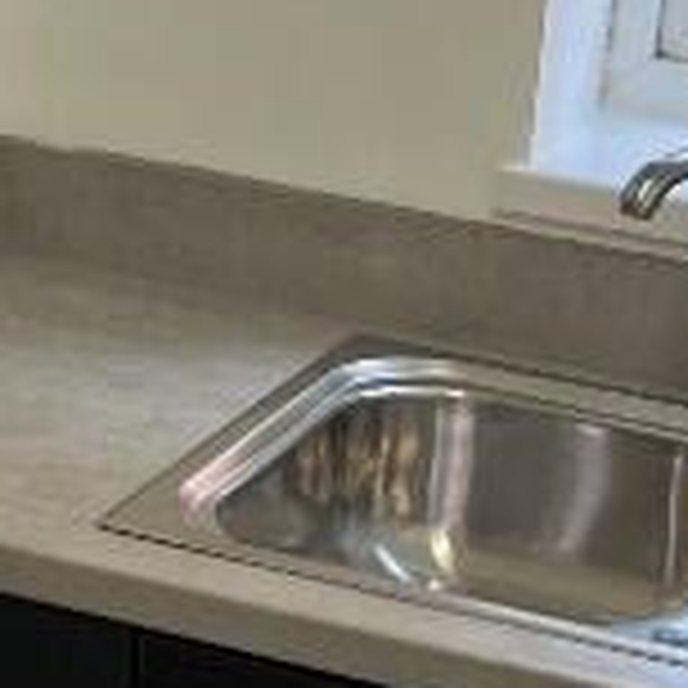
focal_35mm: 154
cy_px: 171
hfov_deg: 11.3
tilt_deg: -15.5
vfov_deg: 11.3
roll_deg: -3.6
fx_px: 3463
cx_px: 36
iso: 32
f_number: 1.5
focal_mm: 5.7
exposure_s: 1/100
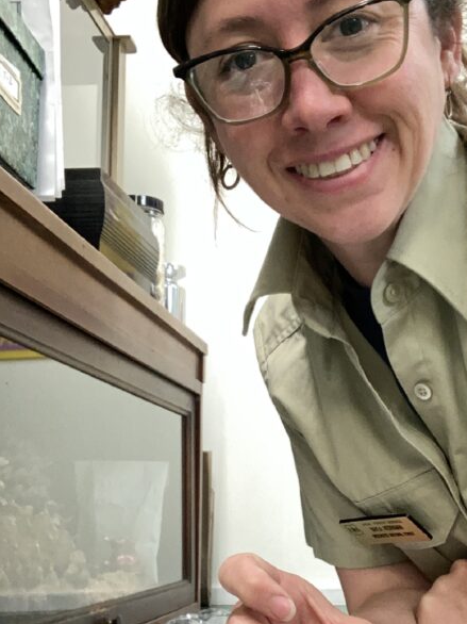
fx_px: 1008
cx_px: 340
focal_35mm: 56
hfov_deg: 25.8
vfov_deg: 34.0
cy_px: 422
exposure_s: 1/60
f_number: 2.2
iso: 160
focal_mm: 2.87
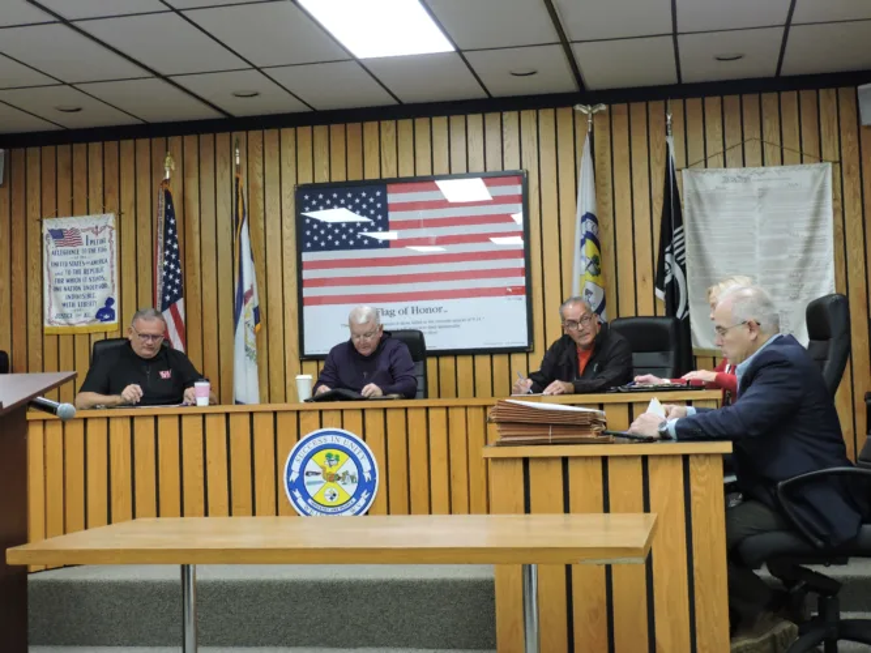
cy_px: 326
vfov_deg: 29.1
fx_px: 1258
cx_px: 436
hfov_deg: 38.2
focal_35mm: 50
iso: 400
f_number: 3.6
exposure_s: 1/40
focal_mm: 8.9
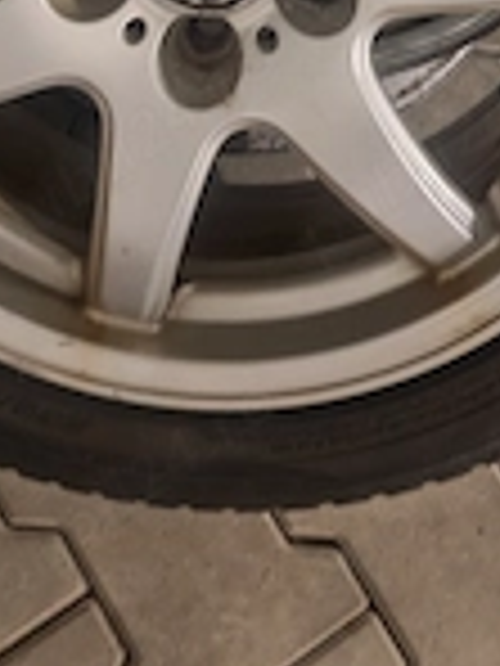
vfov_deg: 24.3
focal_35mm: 73
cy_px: -122
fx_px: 1406
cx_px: 288
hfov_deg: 20.2
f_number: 1.4
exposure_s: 1/20
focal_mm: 6.83
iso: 1600
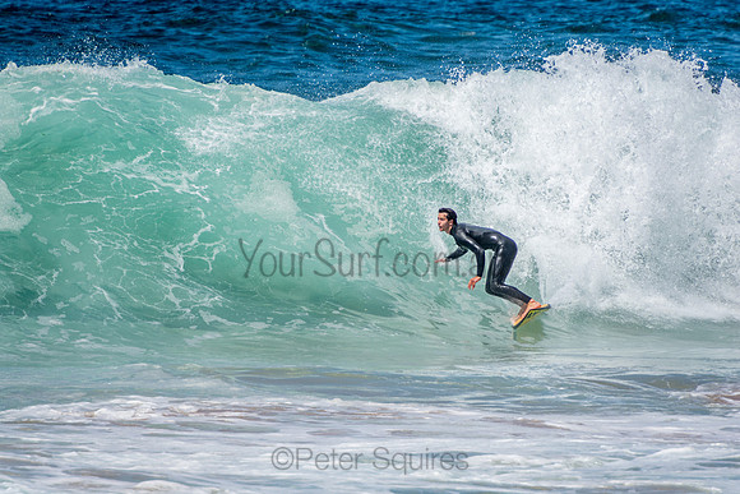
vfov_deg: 2.3
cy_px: 247
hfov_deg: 3.4
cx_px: 370
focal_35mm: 600
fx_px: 12336
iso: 280
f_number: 5.6
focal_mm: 400
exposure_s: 1/2000
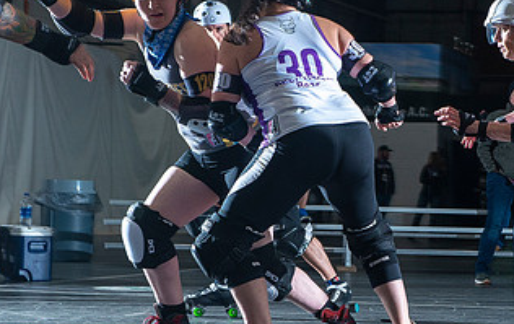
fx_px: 1713
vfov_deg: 10.8
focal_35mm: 122
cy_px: 268
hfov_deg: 16.7
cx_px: 530
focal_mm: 50
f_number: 7.1
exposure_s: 1/160
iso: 800
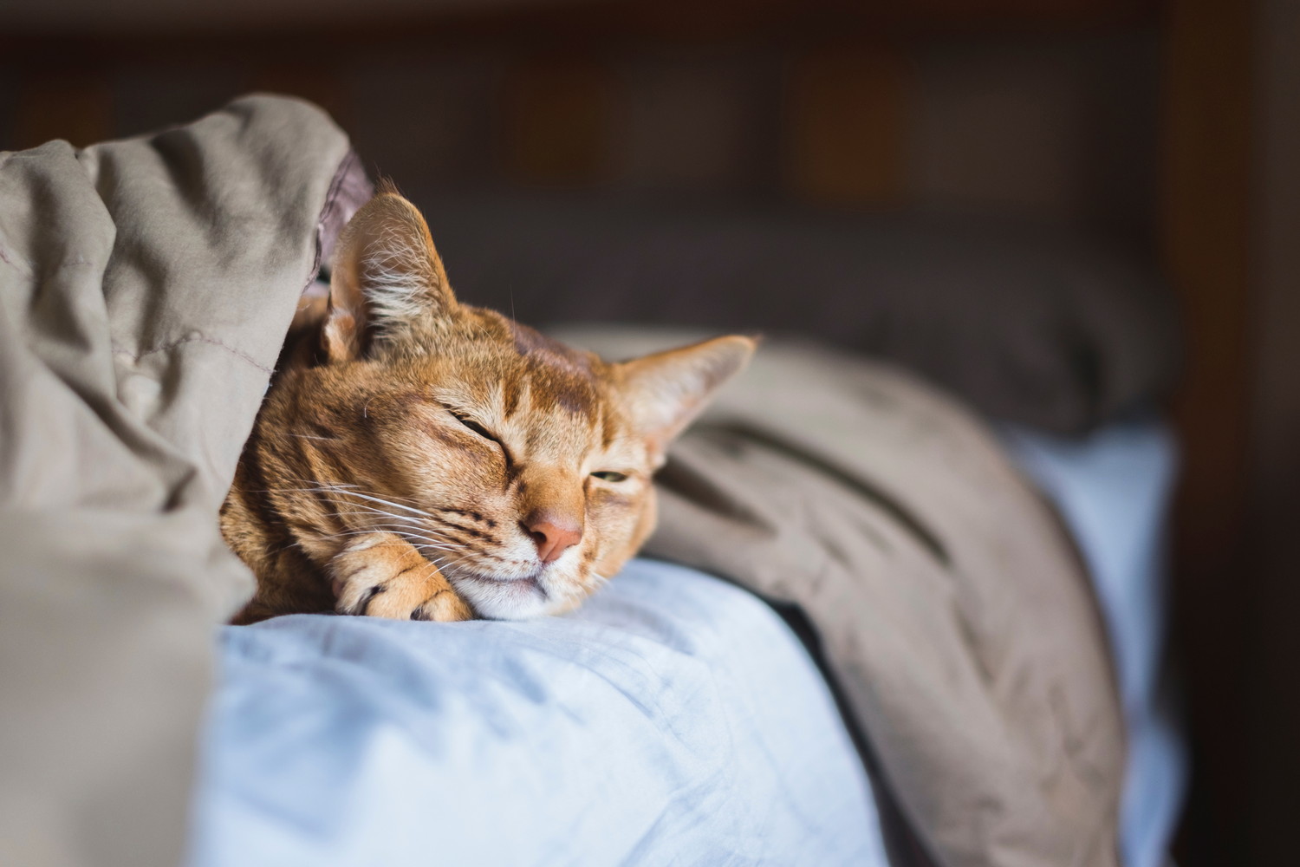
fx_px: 1914
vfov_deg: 25.5
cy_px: 434
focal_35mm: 53
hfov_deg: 37.5
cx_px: 650
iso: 320
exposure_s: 1/200
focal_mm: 35
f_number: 1.4
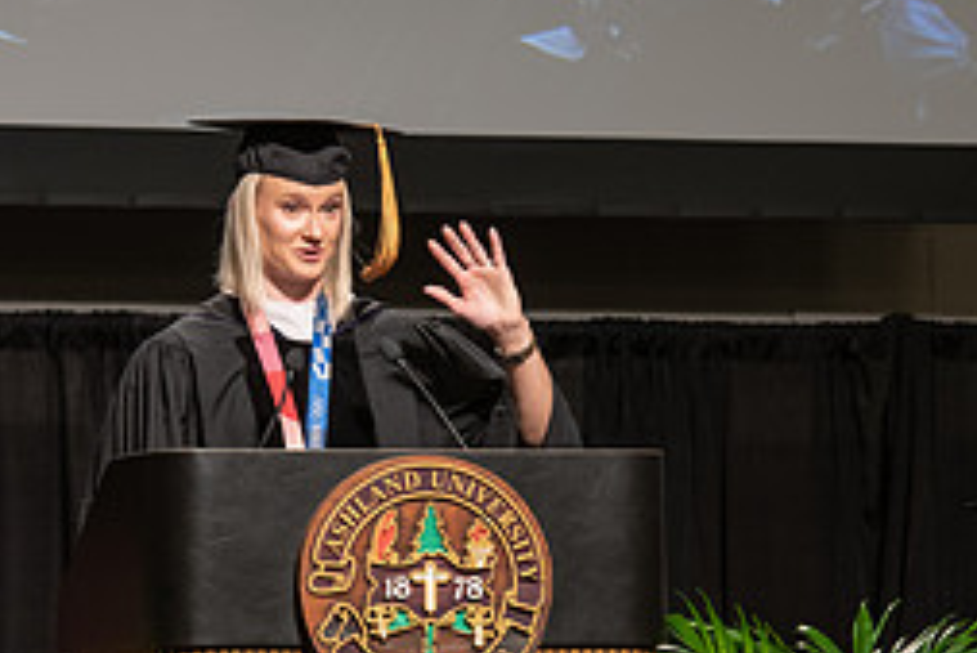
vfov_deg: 4.4
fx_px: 8390
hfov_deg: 6.7
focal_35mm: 309
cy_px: 624
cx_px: 282
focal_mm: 135
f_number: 5
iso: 1000
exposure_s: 1/200
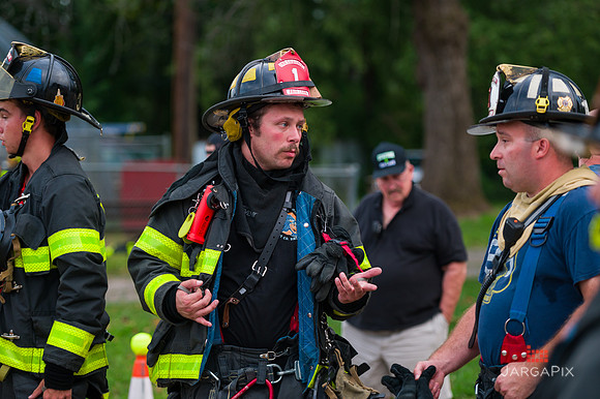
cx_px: 300
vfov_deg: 12.2
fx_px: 1866
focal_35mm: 112
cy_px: 200
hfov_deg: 18.3
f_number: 3.2
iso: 500
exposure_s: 1/250
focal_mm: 112
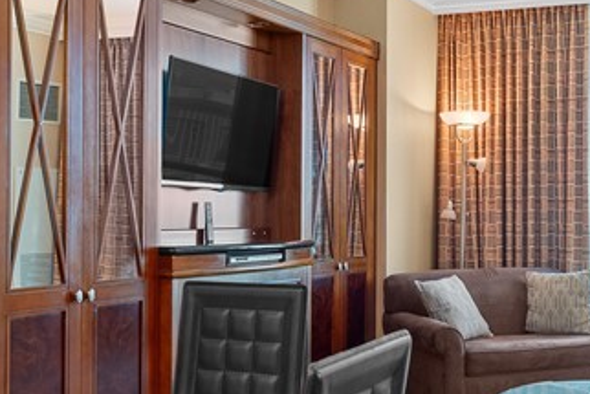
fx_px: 885
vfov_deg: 25.0
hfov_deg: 35.9
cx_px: 451
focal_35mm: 54
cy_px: 255
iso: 640
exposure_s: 1/3
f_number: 4.5
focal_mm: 16
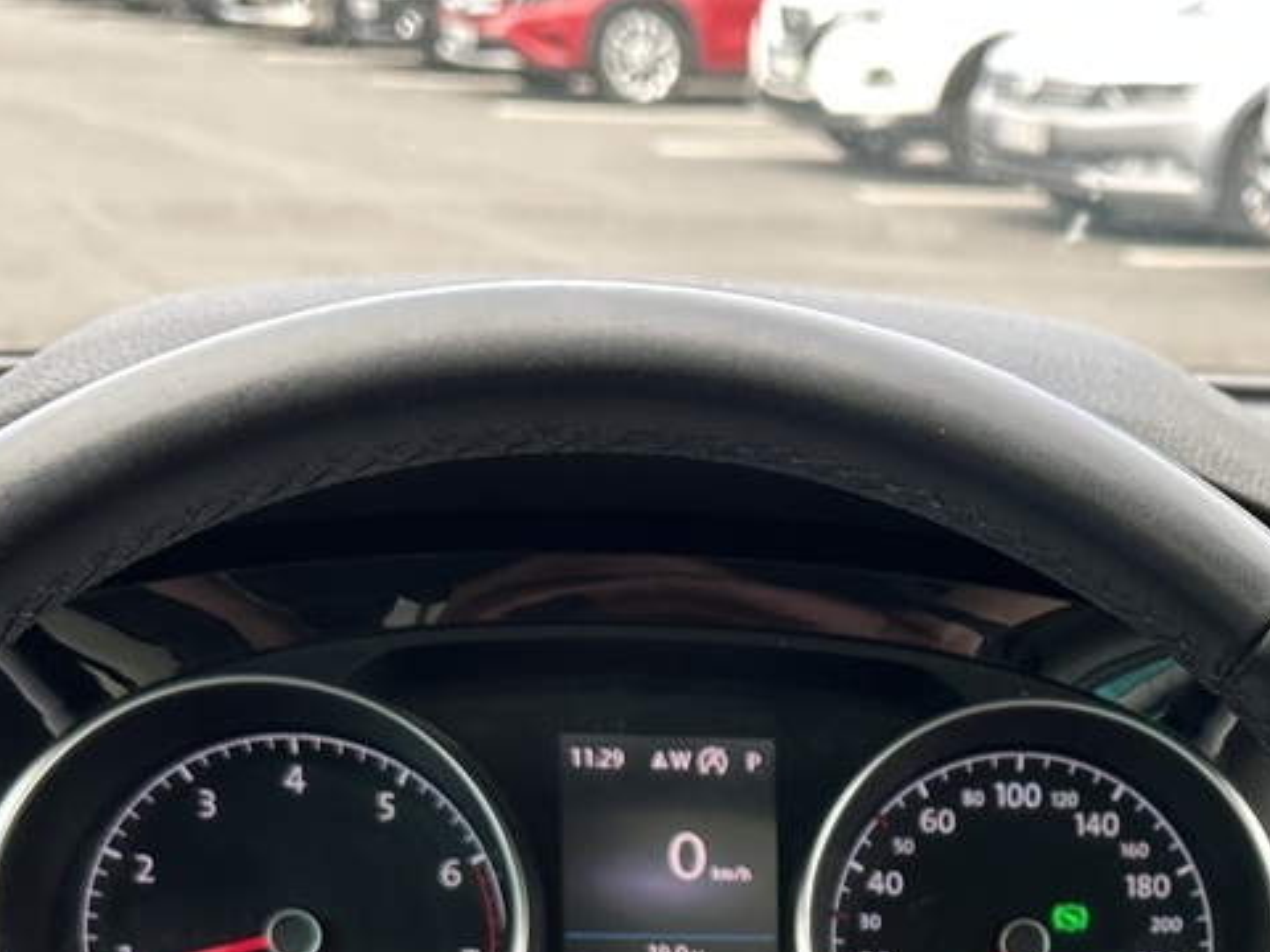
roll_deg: -3.1
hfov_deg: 26.0
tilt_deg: -25.6
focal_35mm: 72
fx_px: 2642
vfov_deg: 19.0
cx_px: 1199
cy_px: 1235
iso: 100
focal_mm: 6.86
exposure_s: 1/121
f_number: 1.78
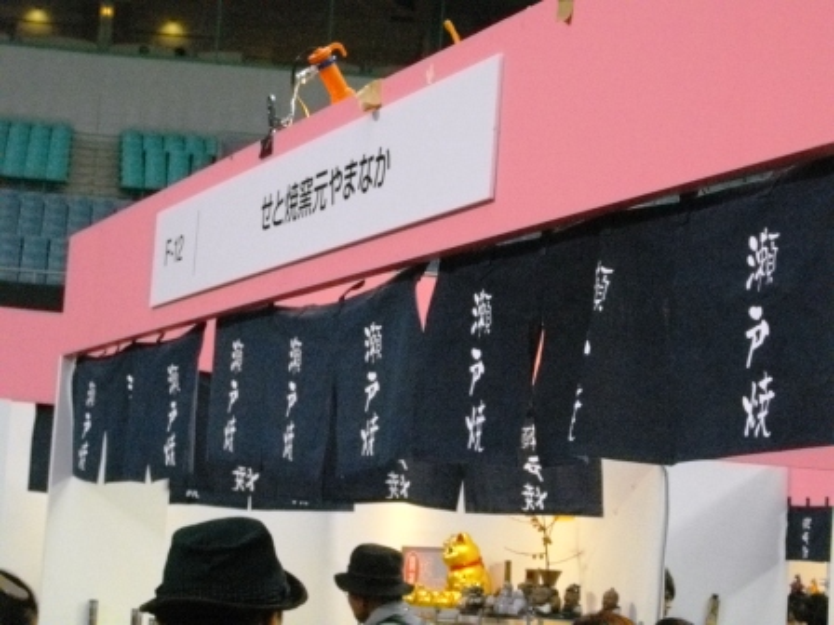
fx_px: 2313
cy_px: 312
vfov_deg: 15.4
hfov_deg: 20.4
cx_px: 417
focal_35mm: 96
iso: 786
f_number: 5.2
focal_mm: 17.1
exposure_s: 1/100
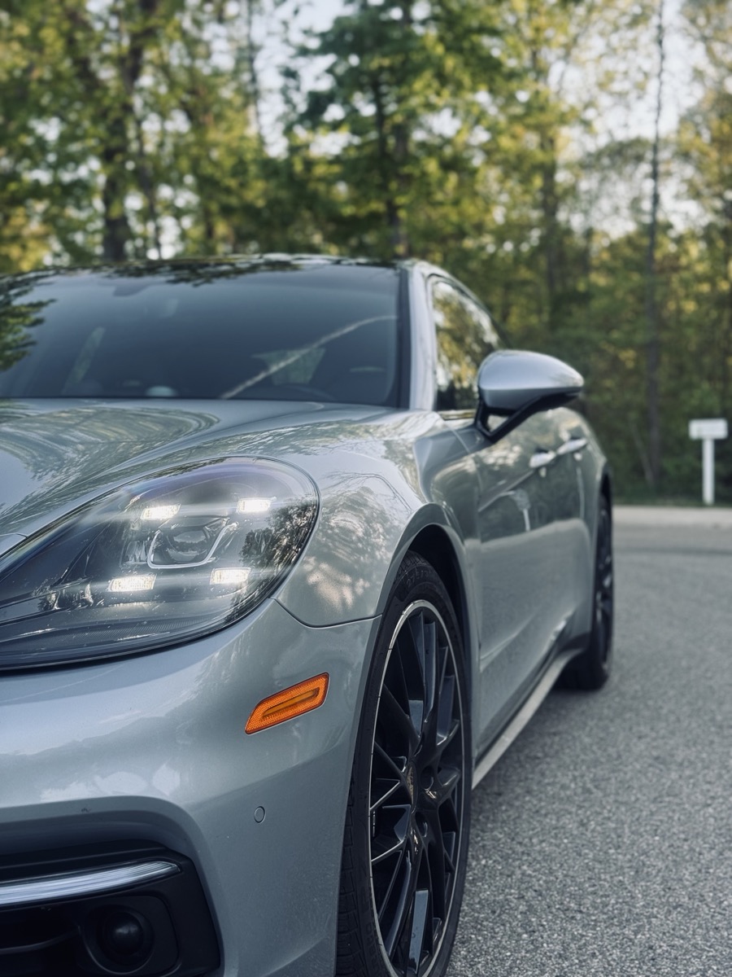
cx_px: 366
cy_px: 488
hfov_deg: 30.3
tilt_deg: -2.9
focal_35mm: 48
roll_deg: +1.6
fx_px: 1353
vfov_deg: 39.7
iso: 64
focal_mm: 6.76
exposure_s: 1/352
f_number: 1.78
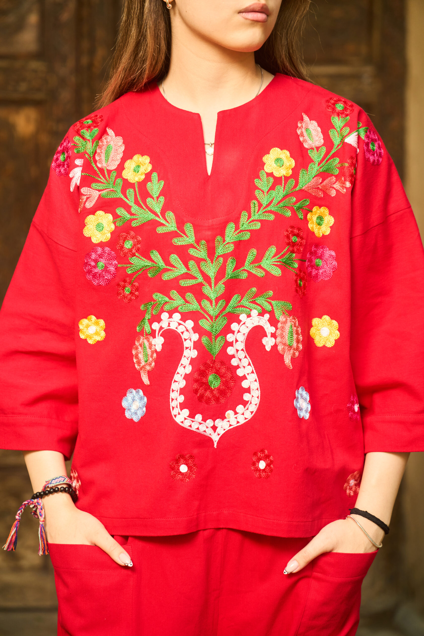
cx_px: 212
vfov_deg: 28.8
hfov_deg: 19.5
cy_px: 318
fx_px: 1236
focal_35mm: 70
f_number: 2.8
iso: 500
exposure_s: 1/160
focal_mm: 70
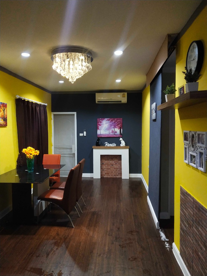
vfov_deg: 60.0
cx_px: 104
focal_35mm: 30
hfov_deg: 46.8
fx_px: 239
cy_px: 138
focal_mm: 3.95
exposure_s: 1/50
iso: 404
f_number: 1.8
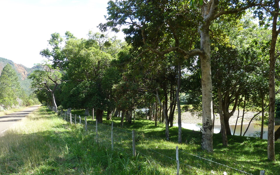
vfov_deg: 38.1
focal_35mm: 33
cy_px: 105
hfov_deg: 58.0
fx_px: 252
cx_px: 157
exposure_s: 1/125
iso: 80
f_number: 3.5
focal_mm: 4.1
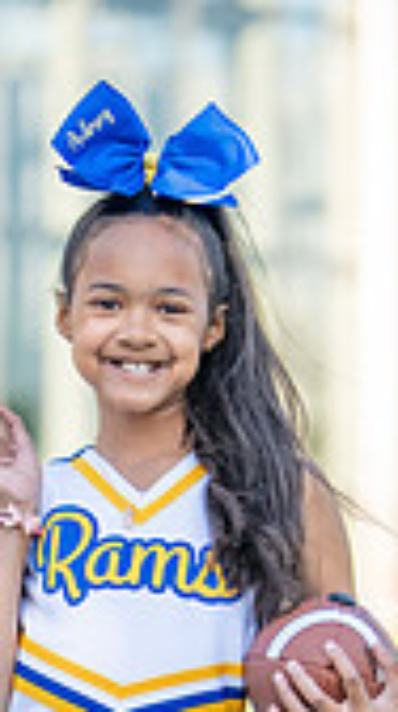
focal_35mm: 217
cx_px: 178
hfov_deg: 5.6
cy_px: 802
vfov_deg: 9.8
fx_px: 4088
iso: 100
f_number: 1.2
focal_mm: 50
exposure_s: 1/2500
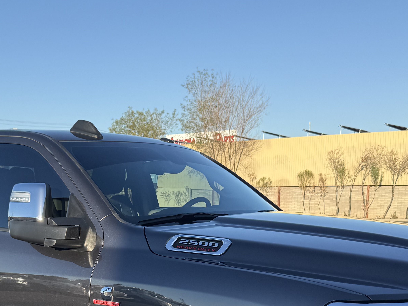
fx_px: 672
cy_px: 285
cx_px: 117
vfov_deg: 24.8
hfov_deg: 33.3
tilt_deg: -6.9
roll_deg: +1.2
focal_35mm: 57
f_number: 1.78
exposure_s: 1/2370
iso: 80
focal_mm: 6.76
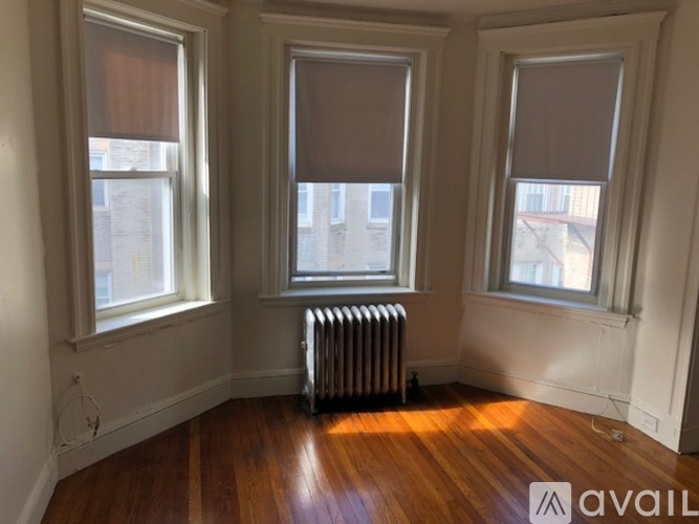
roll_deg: +0.0
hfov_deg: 63.5
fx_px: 565
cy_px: 262
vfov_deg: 49.7
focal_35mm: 28
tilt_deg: -7.5
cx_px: 350
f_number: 1.8
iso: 40
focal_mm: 3.99
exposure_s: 1/120
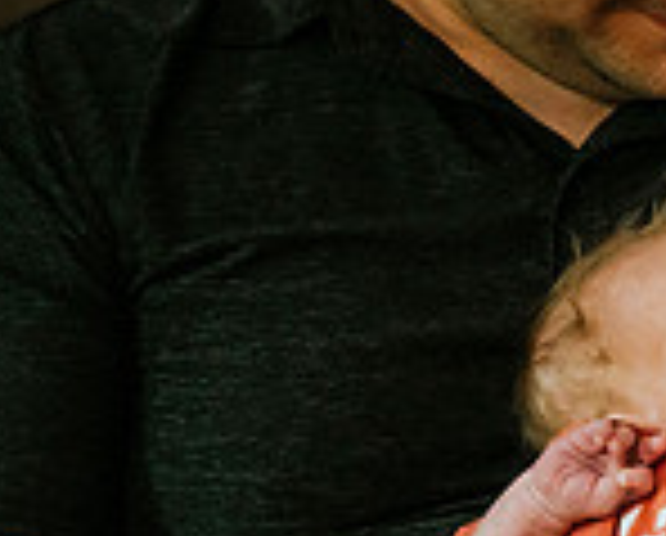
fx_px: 4207
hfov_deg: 8.8
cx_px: 1022
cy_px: 493
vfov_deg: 7.3
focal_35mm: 213
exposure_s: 1/250
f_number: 5
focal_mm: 58
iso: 1250
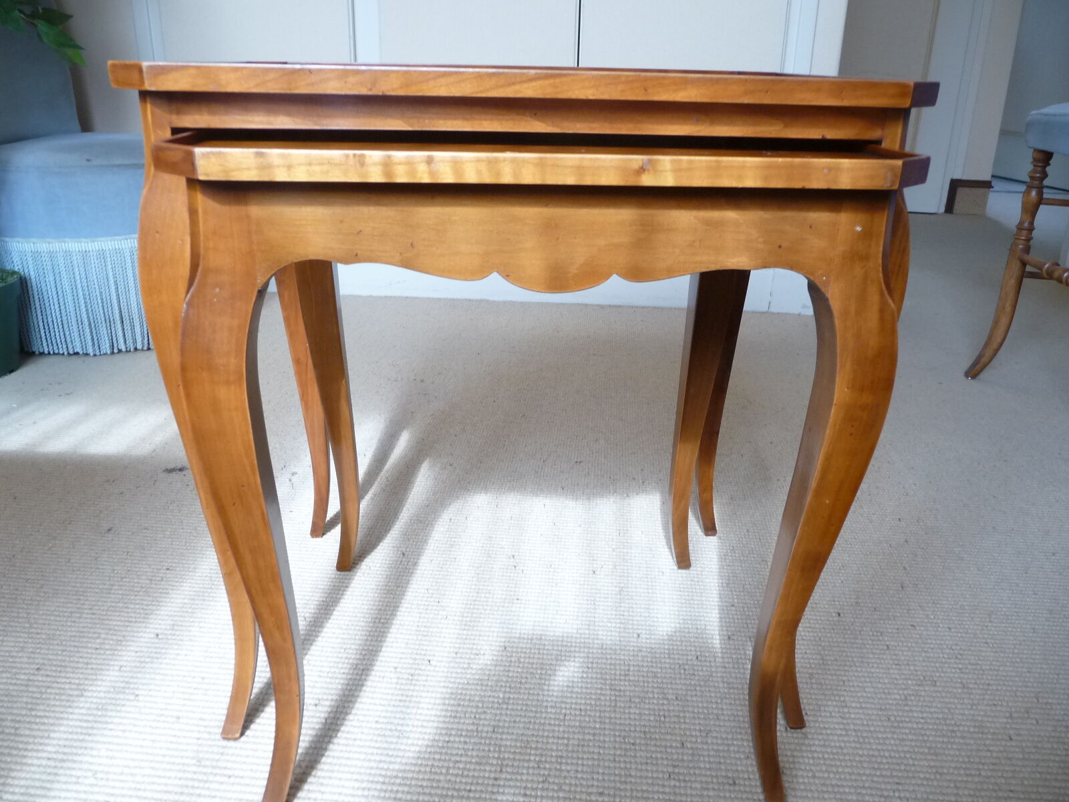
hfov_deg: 63.4
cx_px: 534
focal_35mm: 28
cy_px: 401
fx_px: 865
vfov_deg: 49.7
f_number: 3.3
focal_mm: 4.7
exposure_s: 1/30
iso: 200
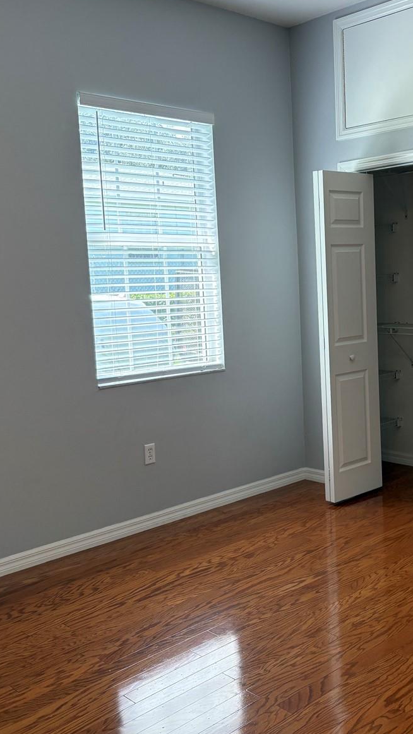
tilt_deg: -6.3
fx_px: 759
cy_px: 360
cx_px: 318
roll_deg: +2.5
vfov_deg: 51.6
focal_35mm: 39
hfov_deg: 29.9
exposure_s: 1/144
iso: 125
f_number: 1.6
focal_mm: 5.96
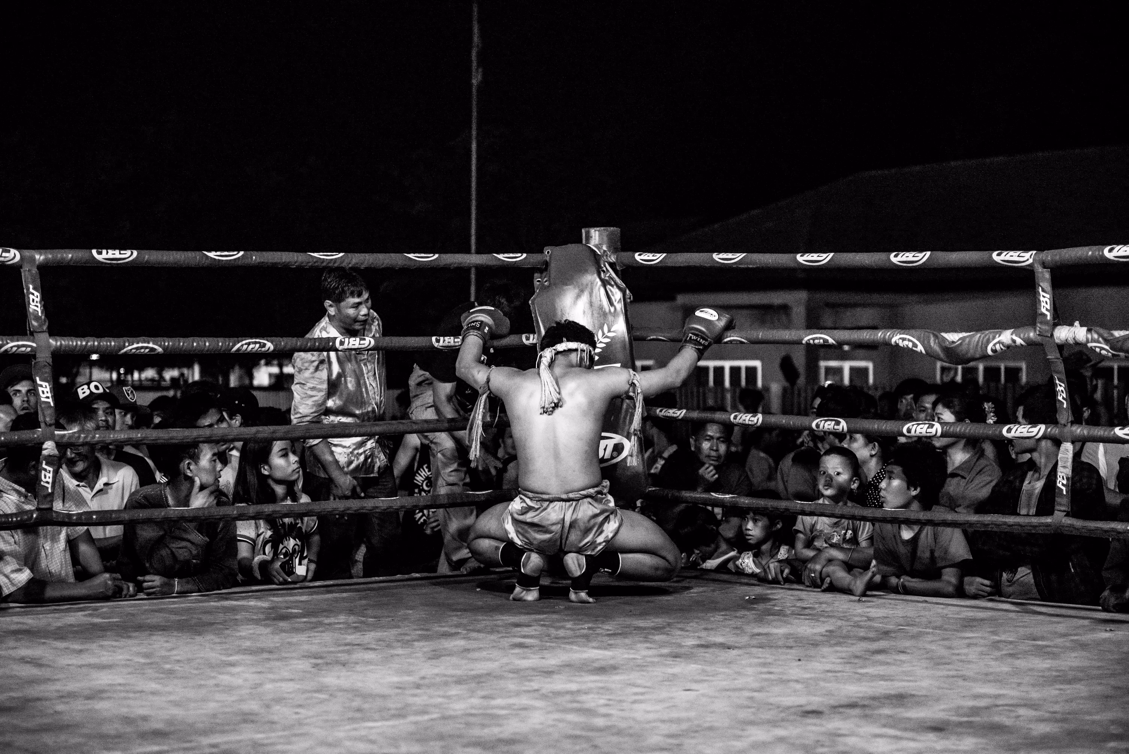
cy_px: 377
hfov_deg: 28.8
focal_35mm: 70
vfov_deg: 19.5
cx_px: 564
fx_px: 2196
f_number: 2.8
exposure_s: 1/125
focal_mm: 70
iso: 10159
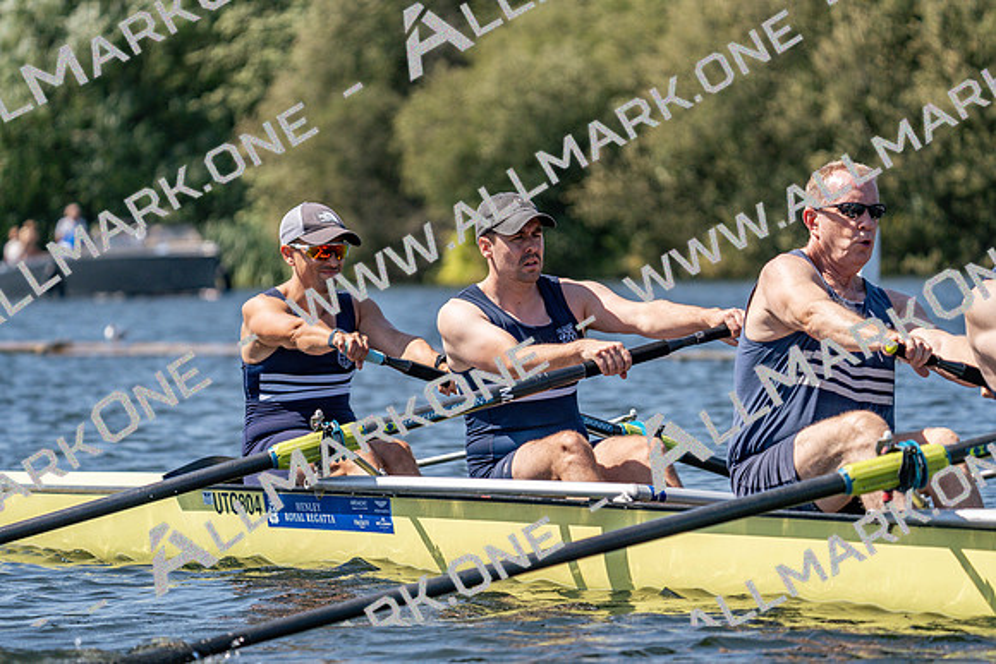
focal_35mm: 250
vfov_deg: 5.5
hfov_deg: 8.2
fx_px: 6918
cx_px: 498
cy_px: 332
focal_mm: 250
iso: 320
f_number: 5.6
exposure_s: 1/2000
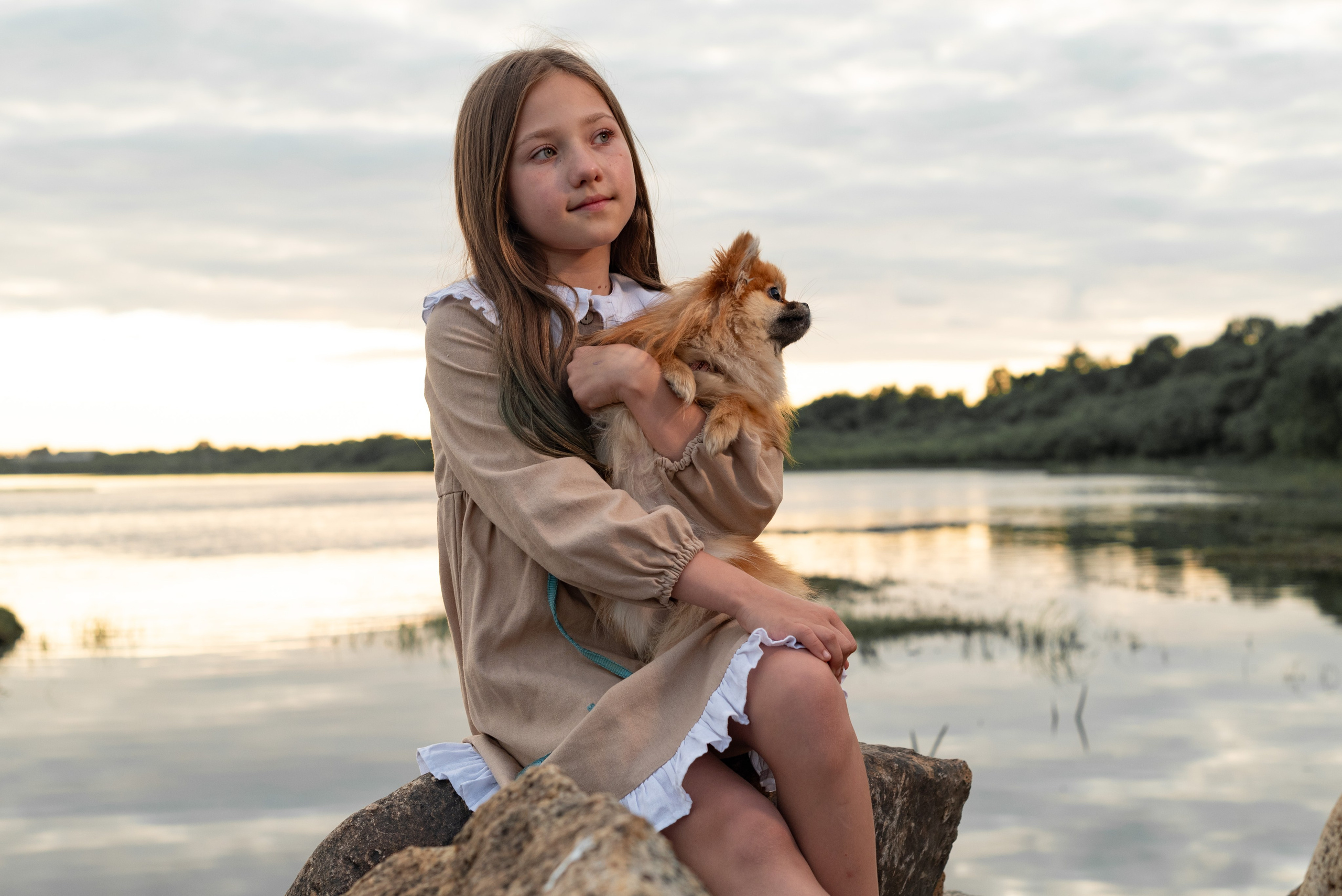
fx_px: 2134
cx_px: 671
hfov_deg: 34.9
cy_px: 448
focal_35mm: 57
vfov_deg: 23.7
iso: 250
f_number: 5
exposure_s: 1/400
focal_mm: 50
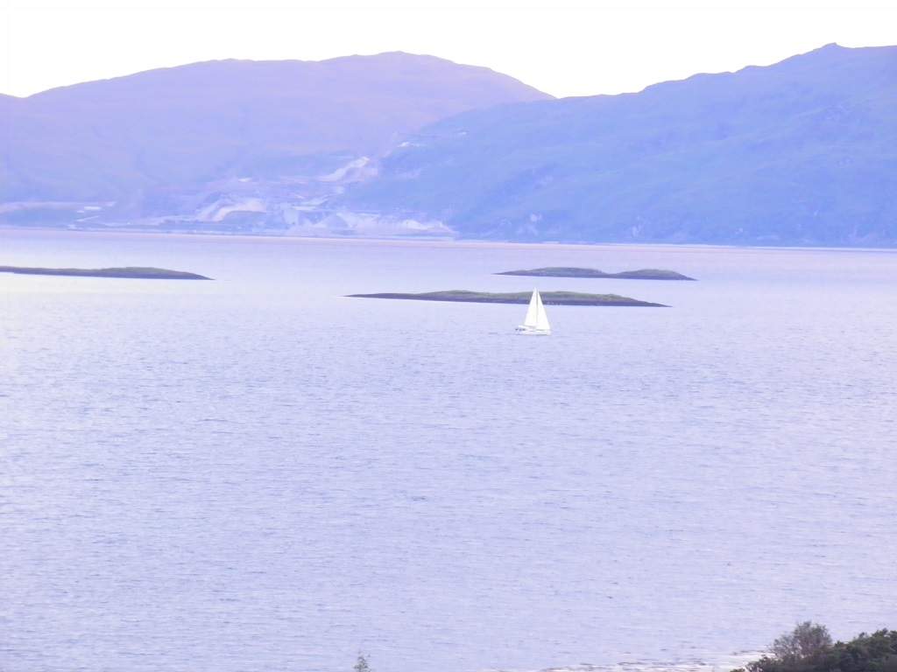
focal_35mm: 228
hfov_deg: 8.7
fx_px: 5908
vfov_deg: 6.5
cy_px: 336
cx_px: 448
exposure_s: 1/80
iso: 320
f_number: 4.2
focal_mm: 41.1
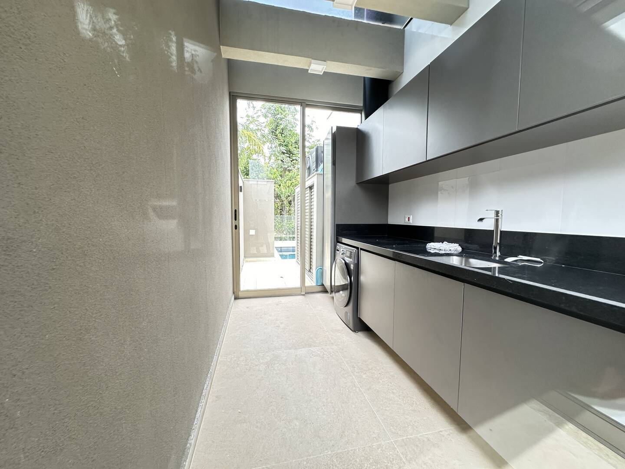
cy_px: 234
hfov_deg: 102.1
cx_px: 312
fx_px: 253
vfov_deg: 85.7
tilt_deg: -3.5
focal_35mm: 14
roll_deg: -0.6
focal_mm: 2.22
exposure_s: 1/99
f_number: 2.2
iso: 160
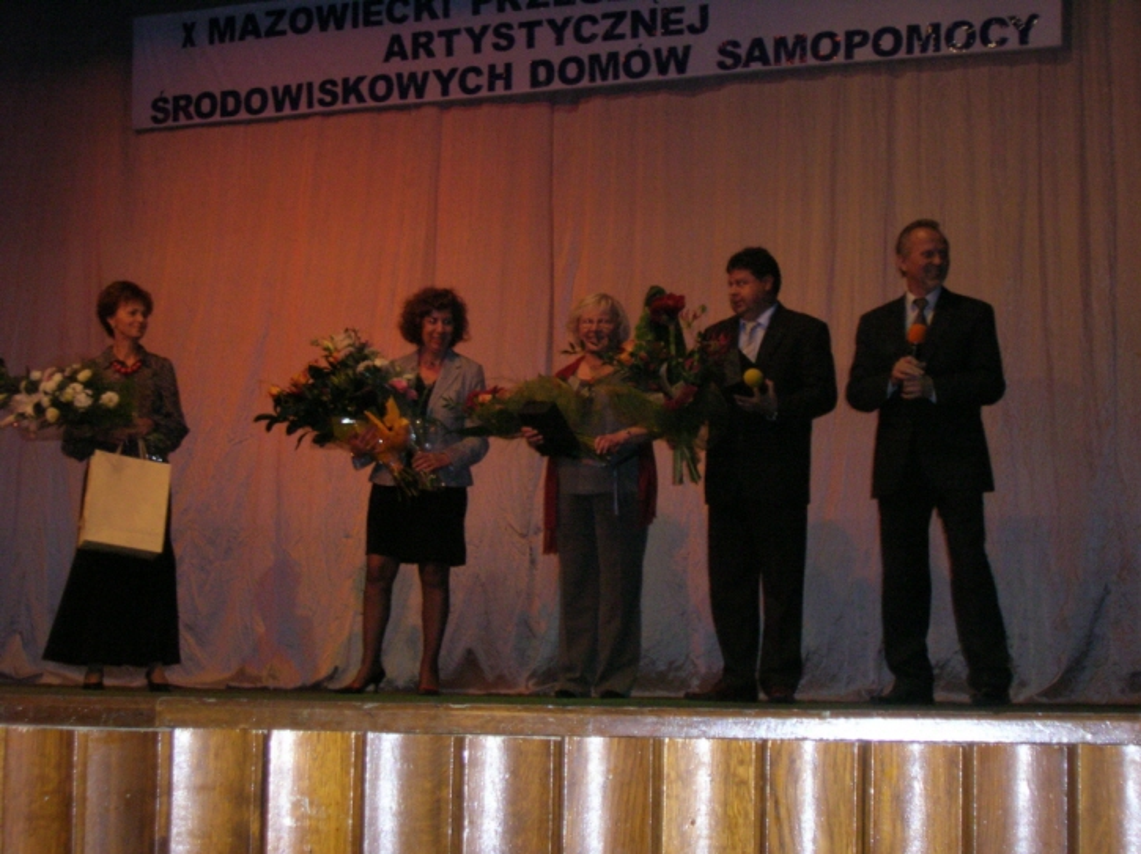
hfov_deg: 30.7
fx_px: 2076
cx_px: 570
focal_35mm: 63
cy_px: 427
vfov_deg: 23.3
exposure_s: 1/60.1
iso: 200
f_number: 3.6
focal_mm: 10.4
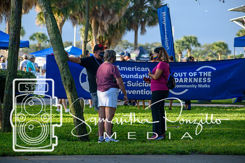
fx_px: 1144
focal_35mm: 168
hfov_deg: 12.2
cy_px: 82
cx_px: 122
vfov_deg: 8.2
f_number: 5.6
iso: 280
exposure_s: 1/500
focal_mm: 112
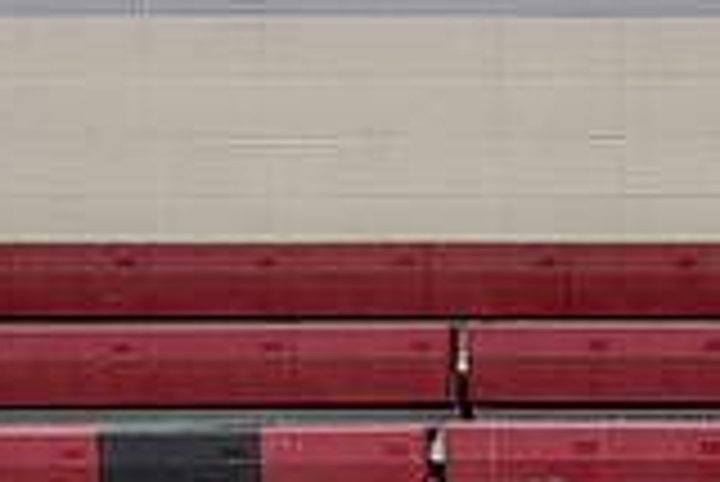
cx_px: 778
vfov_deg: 11.2
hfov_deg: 17.1
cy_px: 818
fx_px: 2322
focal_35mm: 116
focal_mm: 32
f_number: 3.2
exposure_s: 1/125
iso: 2000
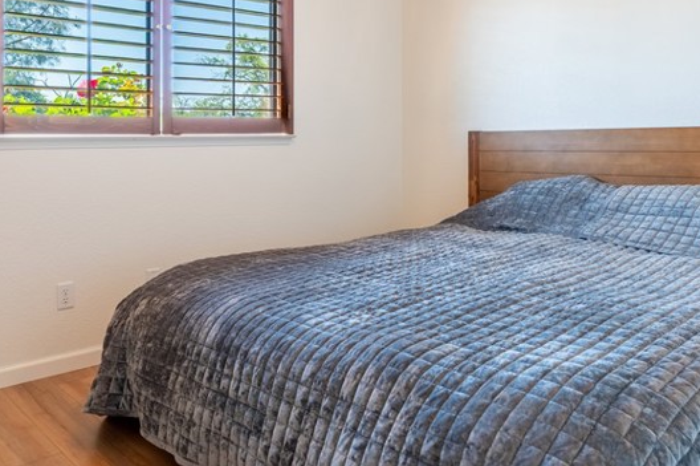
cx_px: 398
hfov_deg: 57.1
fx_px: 641
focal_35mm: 33
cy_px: 134
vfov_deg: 39.1
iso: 400
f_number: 8
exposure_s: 1/125
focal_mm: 17
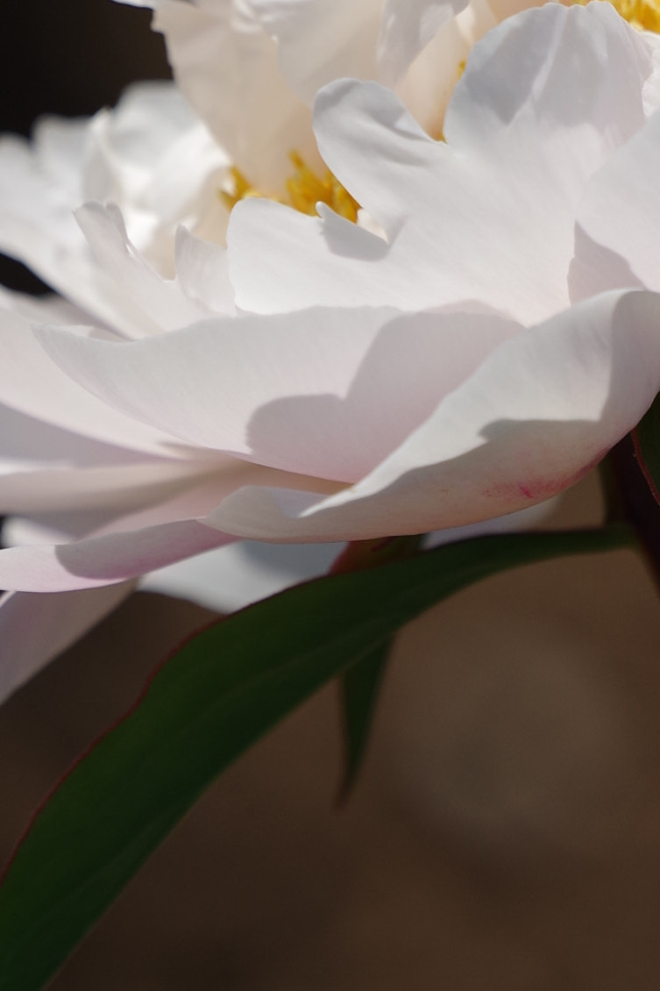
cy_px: 294
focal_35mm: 938
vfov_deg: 2.2
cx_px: 547
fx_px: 25801
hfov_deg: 1.5
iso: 100
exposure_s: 1/800
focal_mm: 230
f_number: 5.6
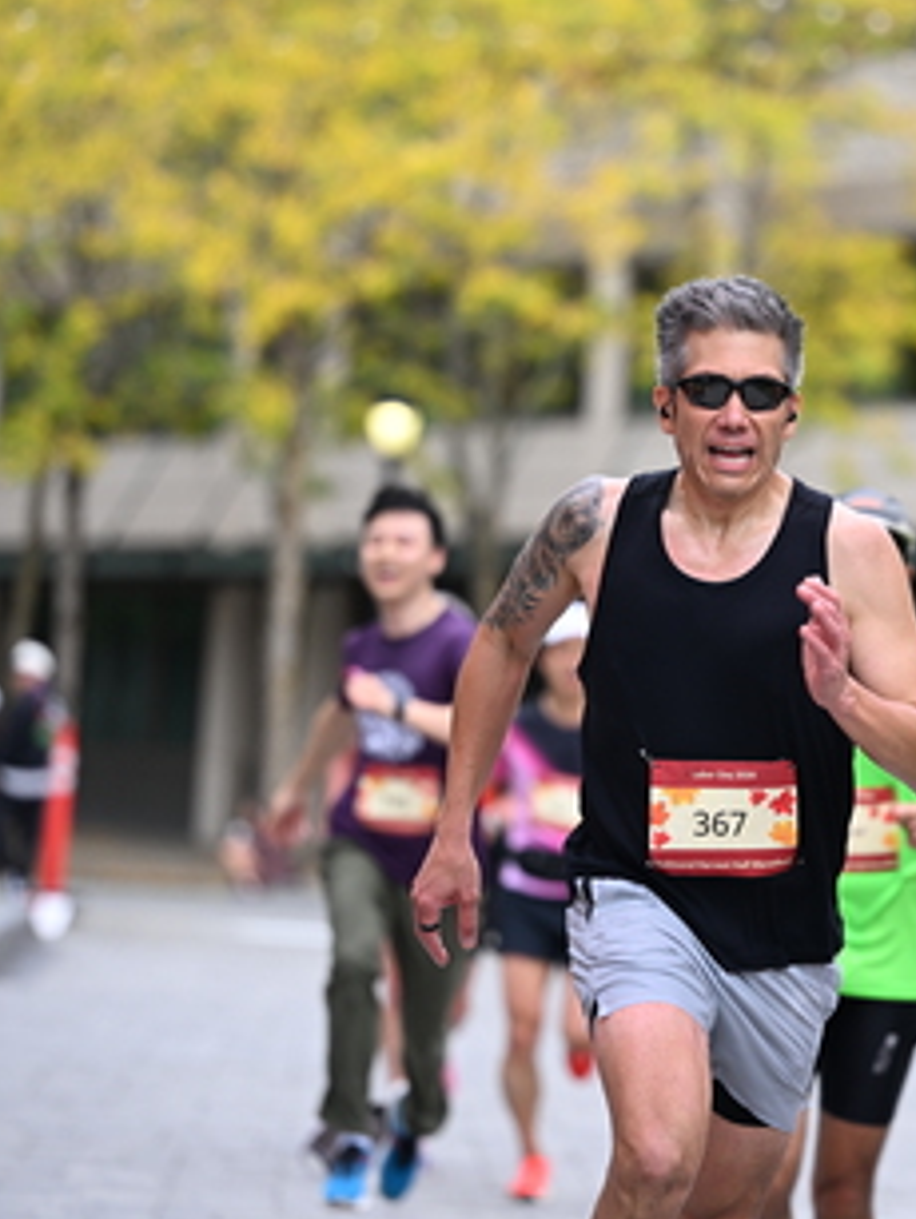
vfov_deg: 8.5
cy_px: 536
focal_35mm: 233
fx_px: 8209
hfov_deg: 6.4
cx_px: 777
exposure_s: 1/2000
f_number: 2.8
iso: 640
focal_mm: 135
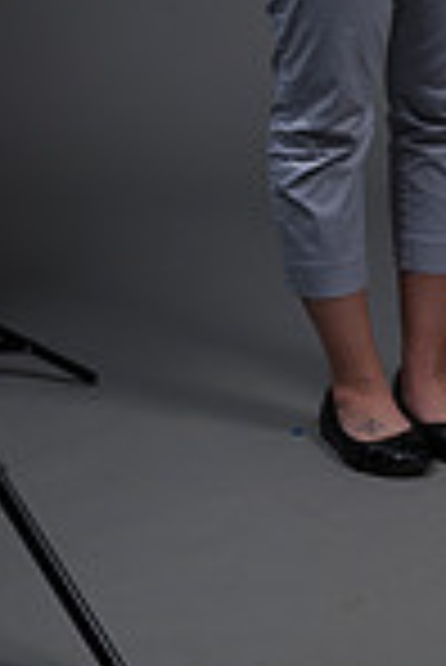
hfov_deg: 5.7
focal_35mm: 243
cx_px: 383
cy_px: -306
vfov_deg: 8.3
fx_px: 4505
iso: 160
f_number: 5.6
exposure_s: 1/250
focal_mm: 80
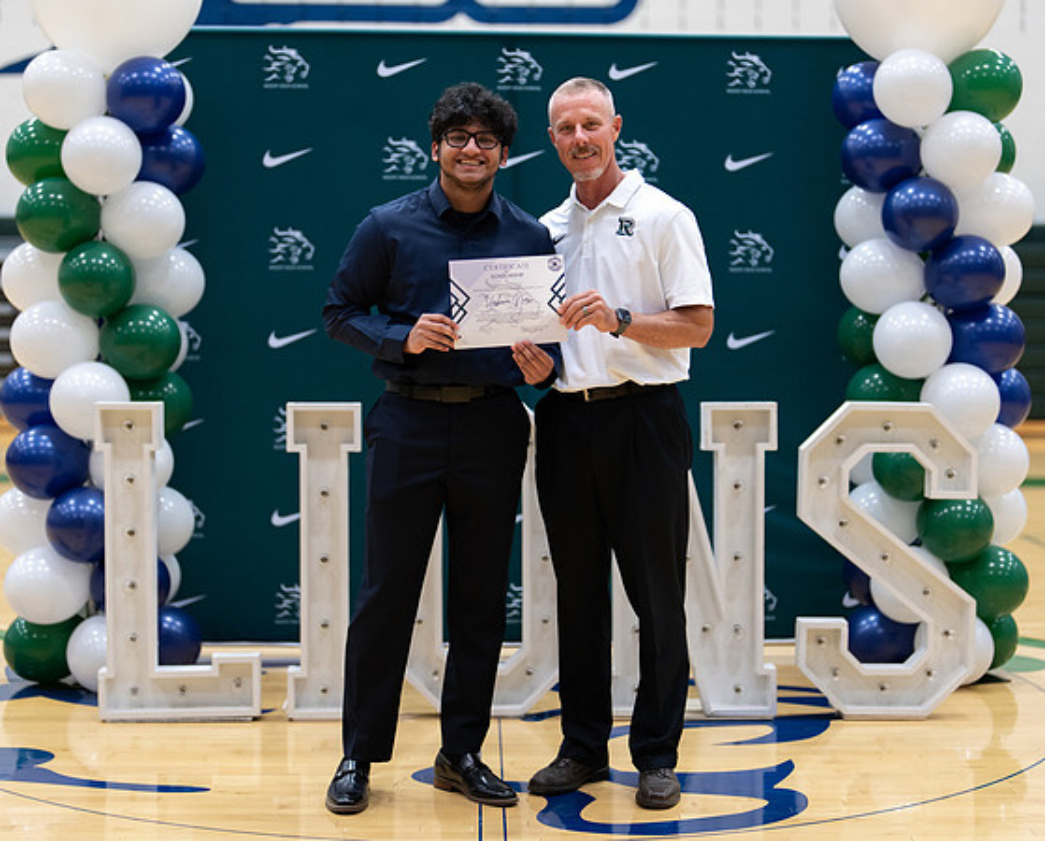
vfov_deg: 23.9
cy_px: 401
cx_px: 522
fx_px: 1984
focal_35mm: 64
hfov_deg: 29.5
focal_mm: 50
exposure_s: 1/320
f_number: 1.2
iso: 400
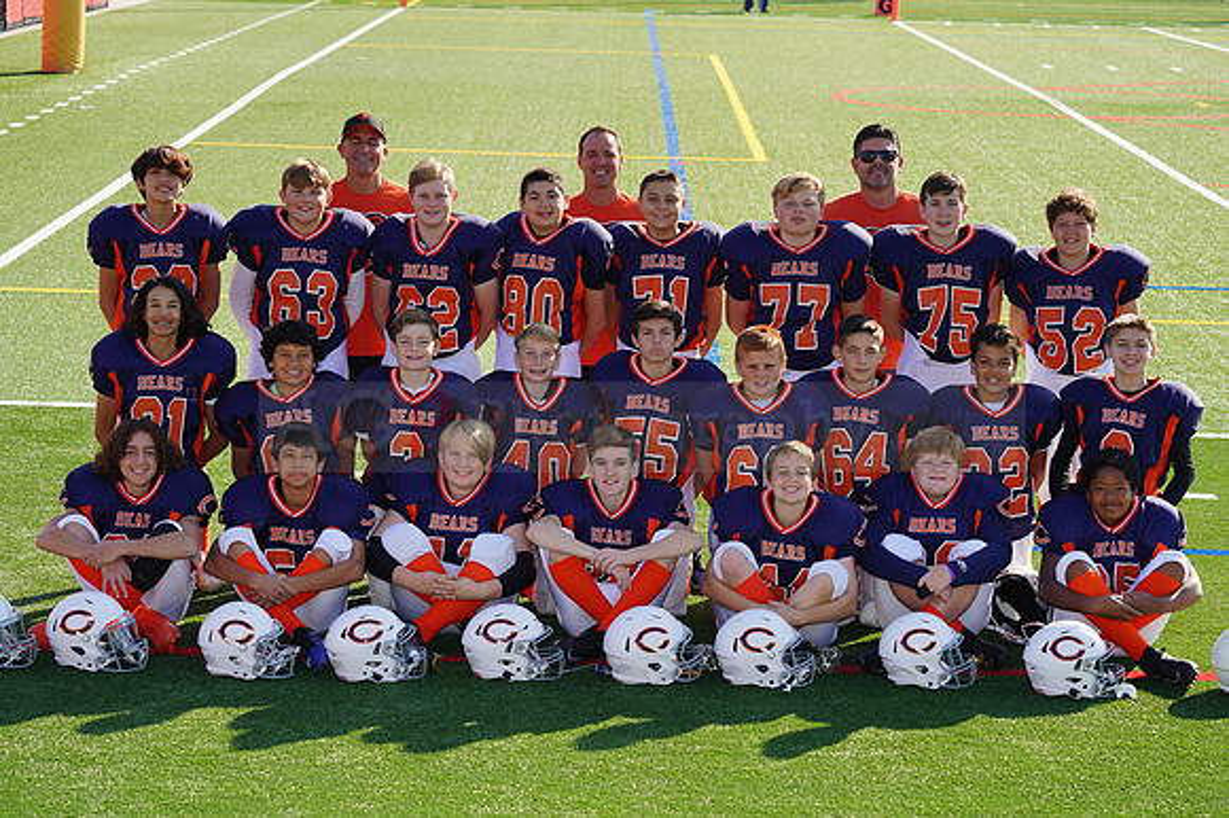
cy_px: 409
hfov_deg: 20.4
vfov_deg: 13.7
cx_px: 614
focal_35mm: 100
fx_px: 3412
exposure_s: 1/250
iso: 100
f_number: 6.3
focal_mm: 100
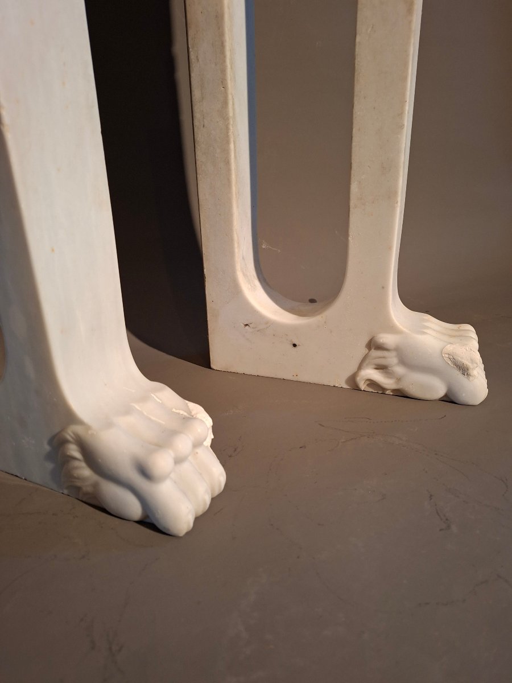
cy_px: 342
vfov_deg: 73.9
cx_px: 256
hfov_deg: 58.9
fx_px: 454
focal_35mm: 23
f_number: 1.8
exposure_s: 1/25
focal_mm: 5.54
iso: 400
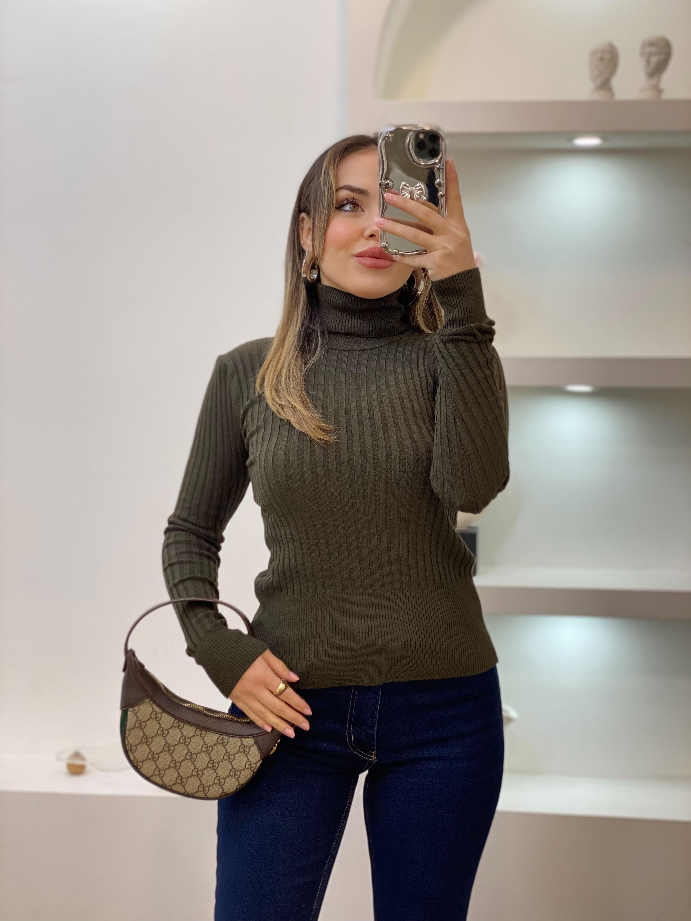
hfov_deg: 28.0
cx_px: 346
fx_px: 1384
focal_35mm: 52
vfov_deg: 36.8
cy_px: 460
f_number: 2
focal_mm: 6
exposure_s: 1/100
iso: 80
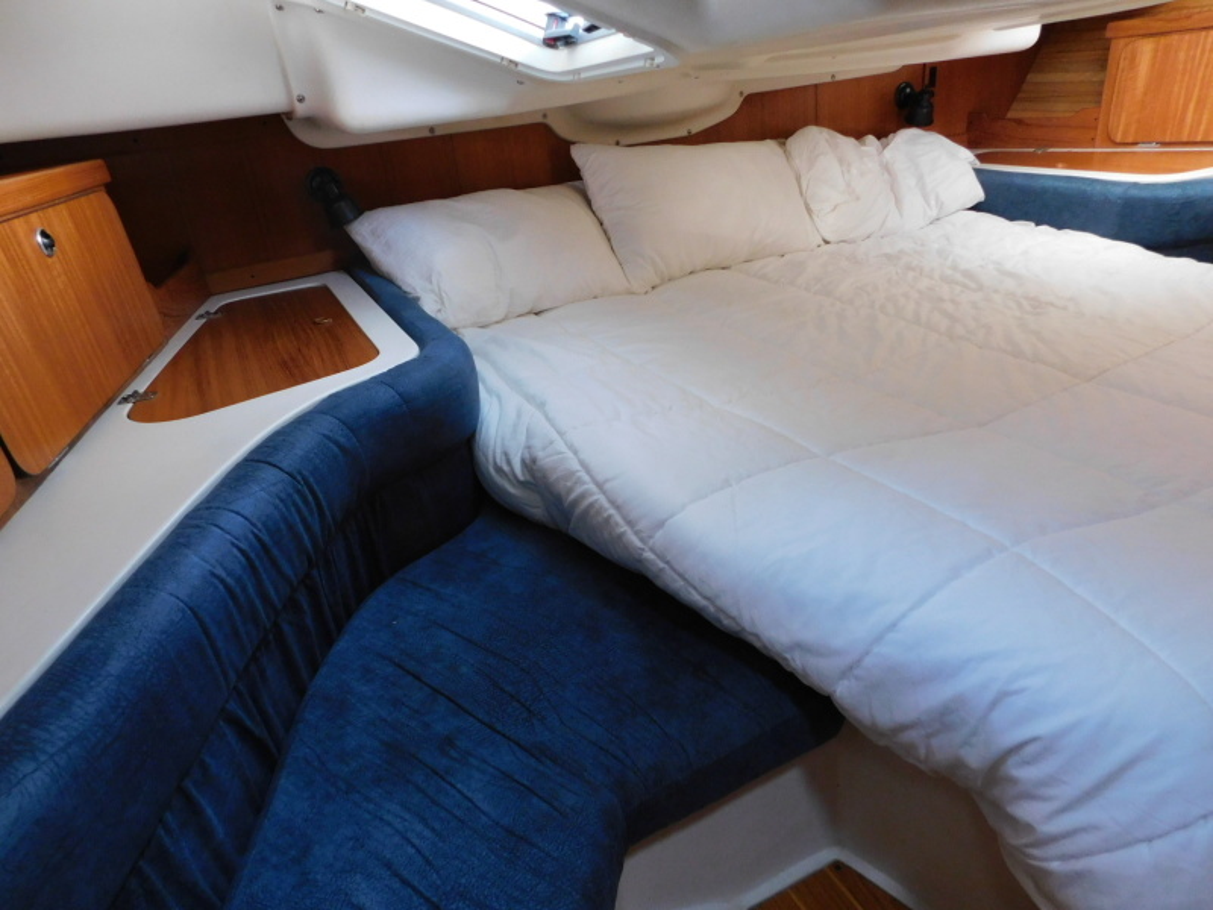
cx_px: 606
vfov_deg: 58.9
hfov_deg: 73.9
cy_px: 455
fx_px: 806
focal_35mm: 23
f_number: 3
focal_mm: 4
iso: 400
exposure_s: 1/8
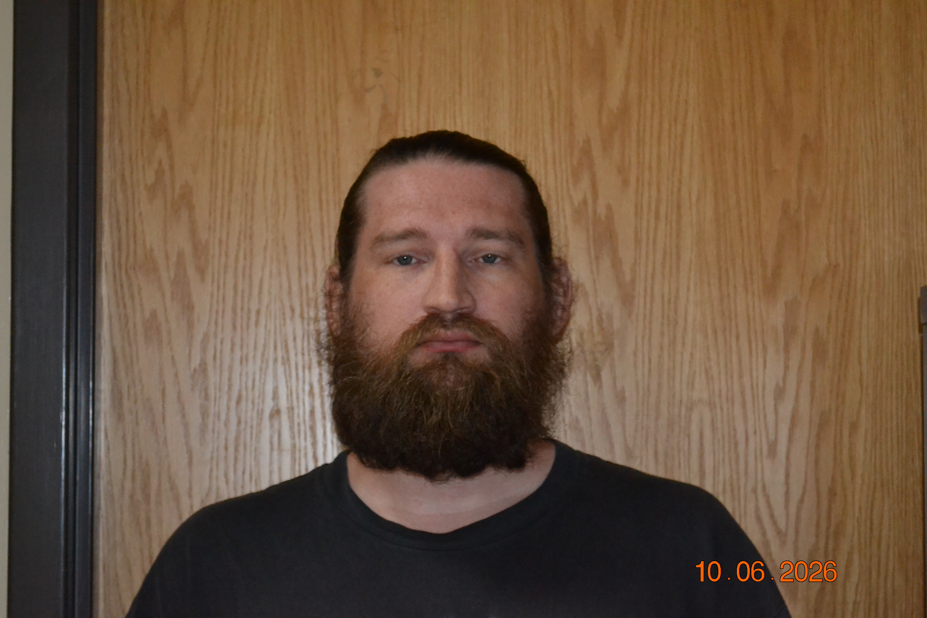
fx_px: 2008
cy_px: 309
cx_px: 464
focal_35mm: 78
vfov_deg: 17.5
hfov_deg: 26.0
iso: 3200
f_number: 5.6
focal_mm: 52
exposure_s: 1/60
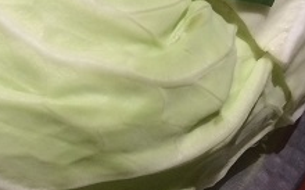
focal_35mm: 98
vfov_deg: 12.9
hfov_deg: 20.1
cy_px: -46
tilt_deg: -50.4
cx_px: -44
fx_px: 814
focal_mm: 4.15
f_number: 2.2
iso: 50
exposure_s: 1/30
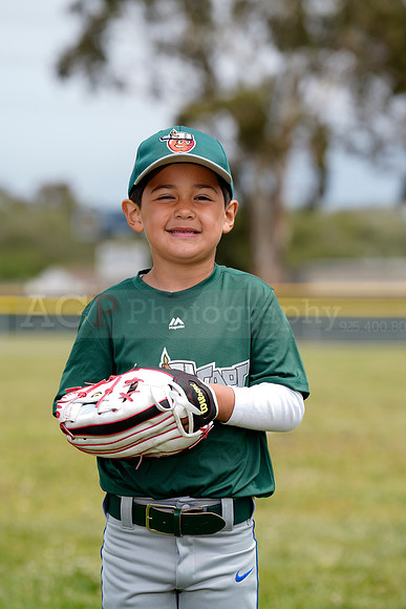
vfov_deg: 13.6
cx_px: 203
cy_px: 304
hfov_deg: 9.1
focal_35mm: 151
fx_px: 2553
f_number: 4.5
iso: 50
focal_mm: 151
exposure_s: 1/320
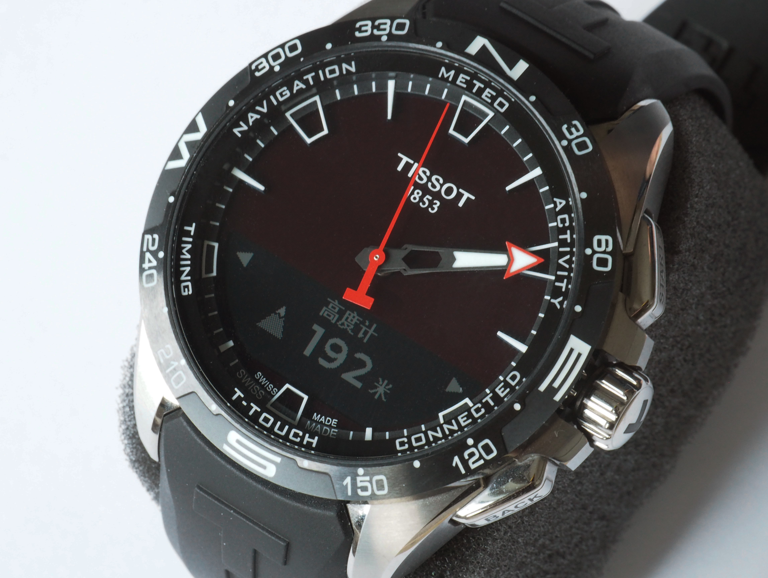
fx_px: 6664
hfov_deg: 6.6
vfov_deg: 5.0
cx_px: 384
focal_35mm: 300
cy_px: 289
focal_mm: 150
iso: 1600
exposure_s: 1/5
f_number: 18
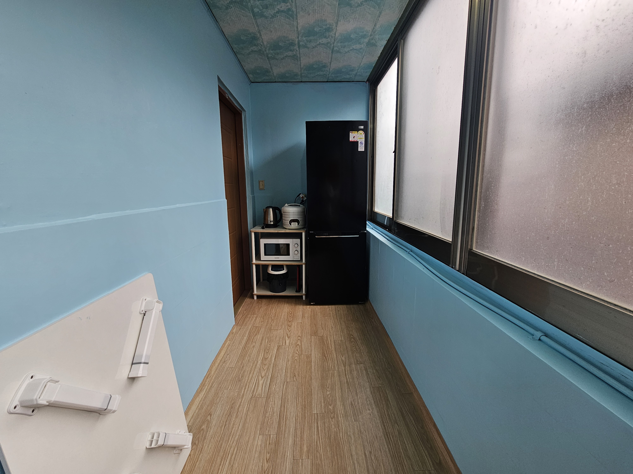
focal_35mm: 13
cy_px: 237
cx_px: 316
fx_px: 238
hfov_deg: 106.2
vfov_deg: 89.9
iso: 64
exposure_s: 1/120
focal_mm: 2.2
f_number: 2.2
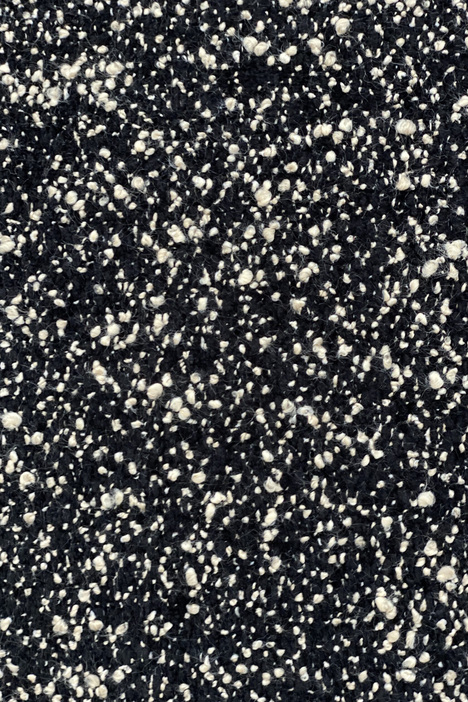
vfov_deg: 36.2
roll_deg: +0.2
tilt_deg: -25.4
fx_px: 1072
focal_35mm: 55
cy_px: 356
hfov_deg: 24.6
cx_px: 259
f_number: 2
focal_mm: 6
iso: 320
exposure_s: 1/24
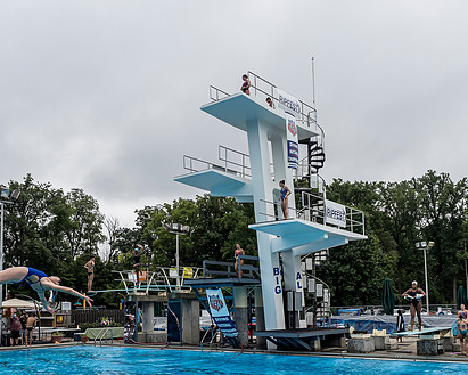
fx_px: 499
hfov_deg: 50.2
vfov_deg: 40.4
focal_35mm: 36
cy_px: 264
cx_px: 218
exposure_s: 1/640
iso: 320
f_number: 6.3
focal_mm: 12
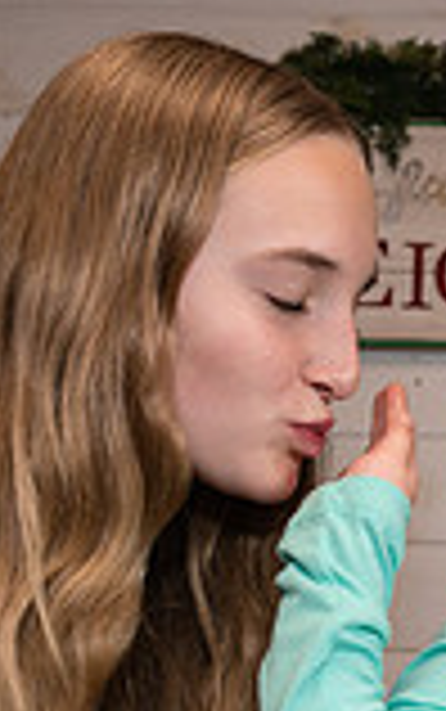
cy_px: 650
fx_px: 1747
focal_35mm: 90
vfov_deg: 22.4
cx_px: 671
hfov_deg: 13.7
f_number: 5
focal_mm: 24
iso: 320
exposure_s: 1/250
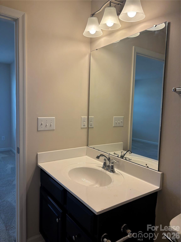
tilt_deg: -4.6
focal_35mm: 26
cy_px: 121
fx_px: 181
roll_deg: -1.7
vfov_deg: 67.3
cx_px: 90
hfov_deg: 53.1
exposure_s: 1/120
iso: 40
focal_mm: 5.96
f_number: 1.6
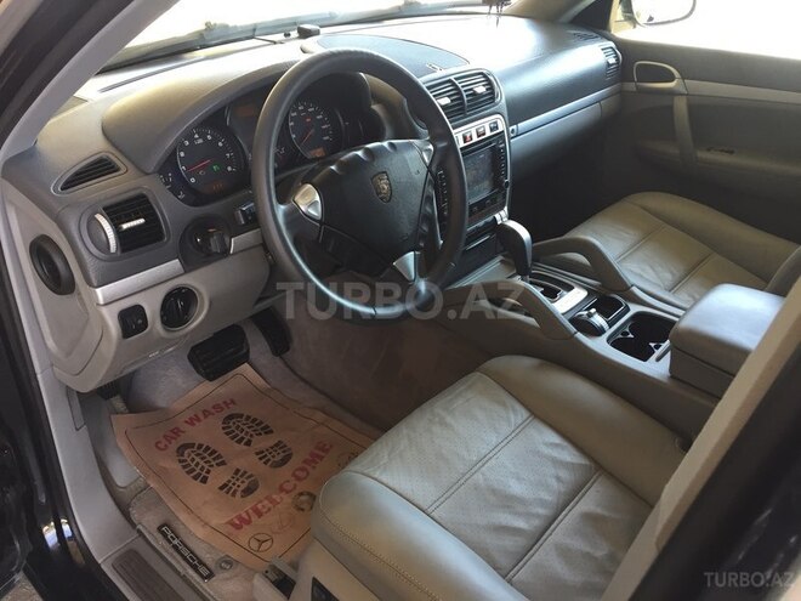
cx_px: 400
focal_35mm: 29
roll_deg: -1.6
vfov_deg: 48.2
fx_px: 671
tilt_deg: -31.2
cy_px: 300
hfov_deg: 61.7
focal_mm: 4.15
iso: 40
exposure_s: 1/33
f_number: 2.2
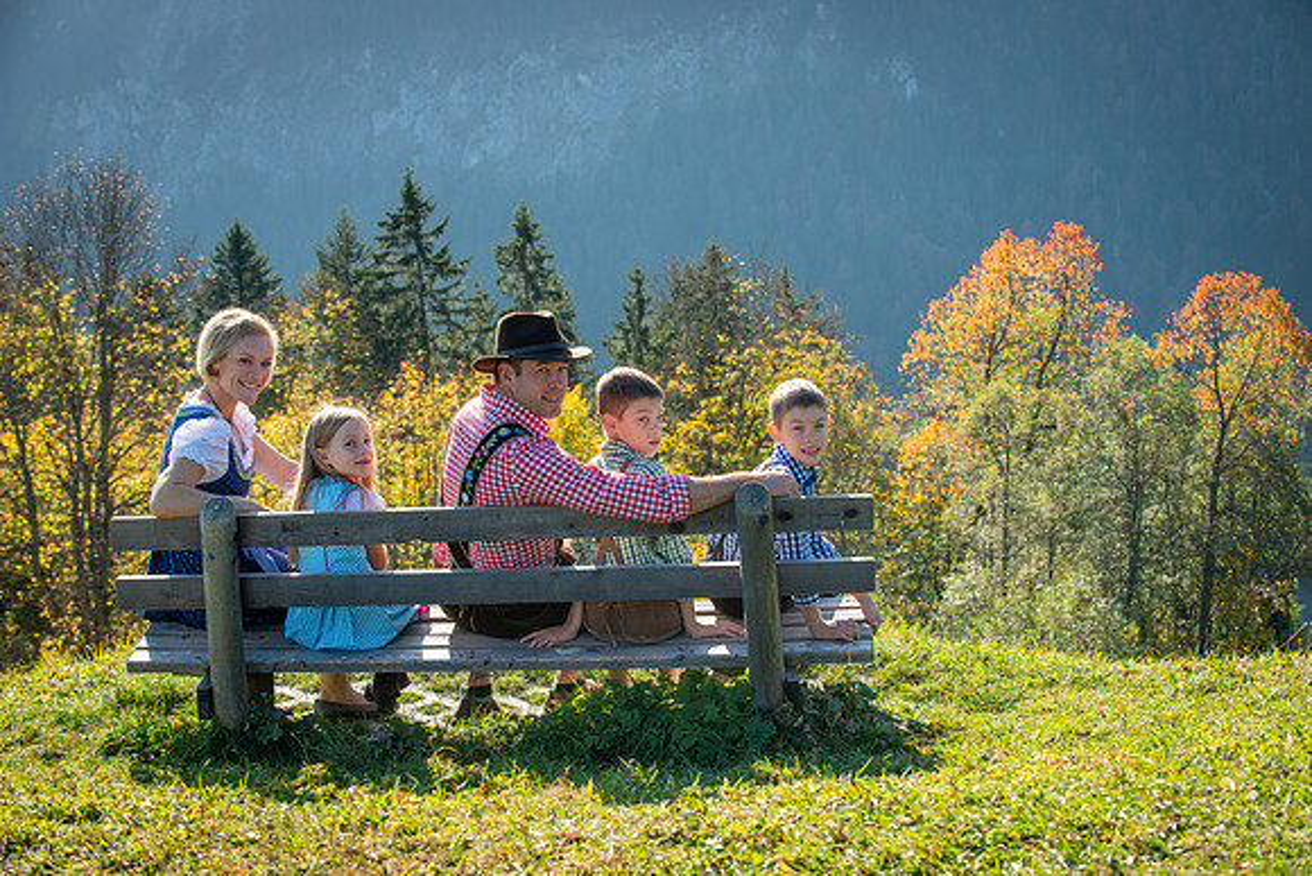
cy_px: 438
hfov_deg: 28.8
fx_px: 2552
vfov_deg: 19.5
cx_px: 656
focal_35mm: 70
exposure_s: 1/250
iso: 100
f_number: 7.1
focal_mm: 70
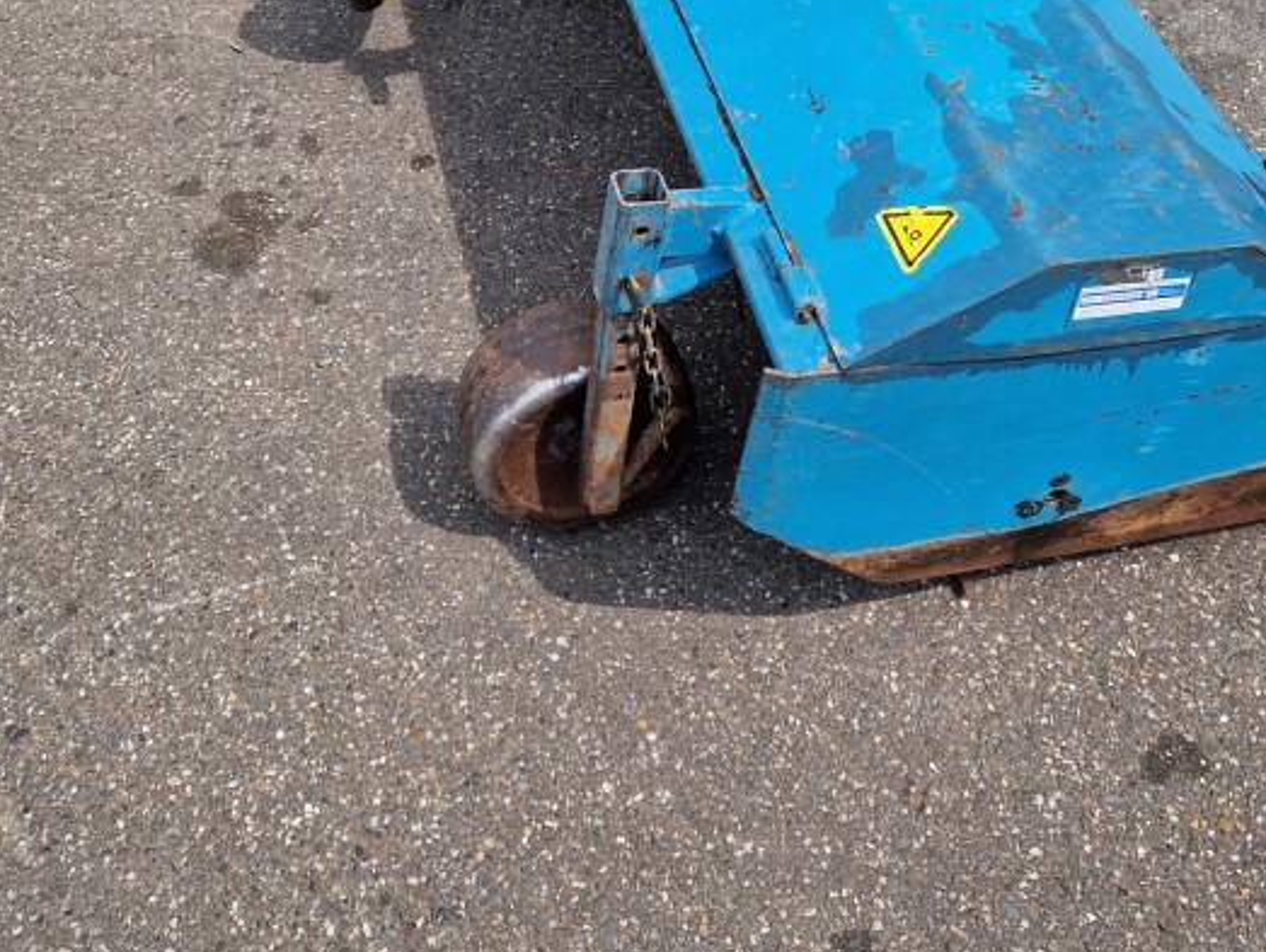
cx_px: 772
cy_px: 36
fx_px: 1647
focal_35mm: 45
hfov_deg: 41.8
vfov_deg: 30.3
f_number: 1.8
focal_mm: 5.4
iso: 50
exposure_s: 1/1460
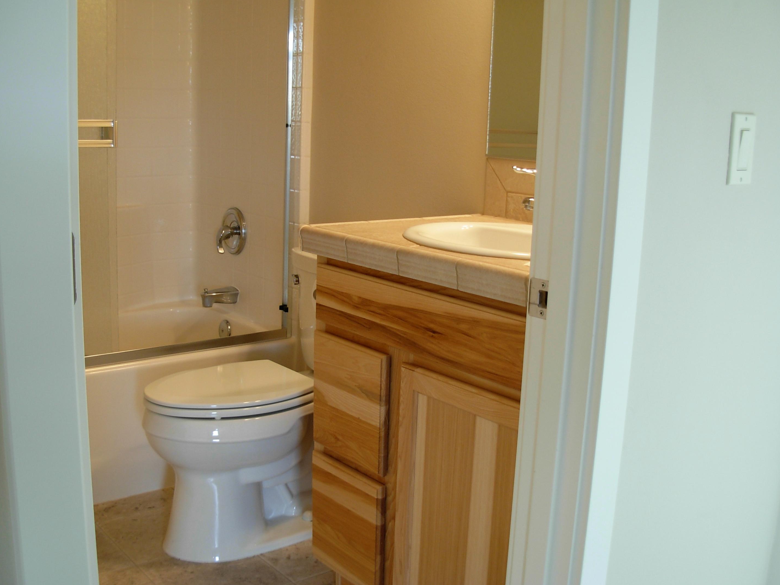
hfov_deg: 46.8
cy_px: 291
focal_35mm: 40
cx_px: 391
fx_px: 901
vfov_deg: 36.0
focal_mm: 6.3
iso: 79
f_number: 2.9
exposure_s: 1/12.3
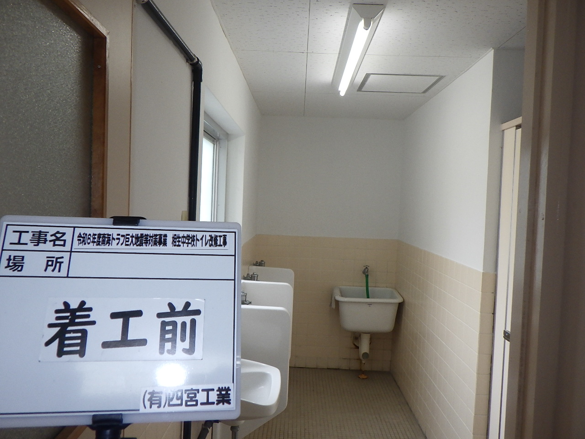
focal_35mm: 28
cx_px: 292
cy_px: 220
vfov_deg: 49.7
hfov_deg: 63.4
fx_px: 473
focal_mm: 5
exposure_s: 1/60
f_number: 3.5
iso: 160
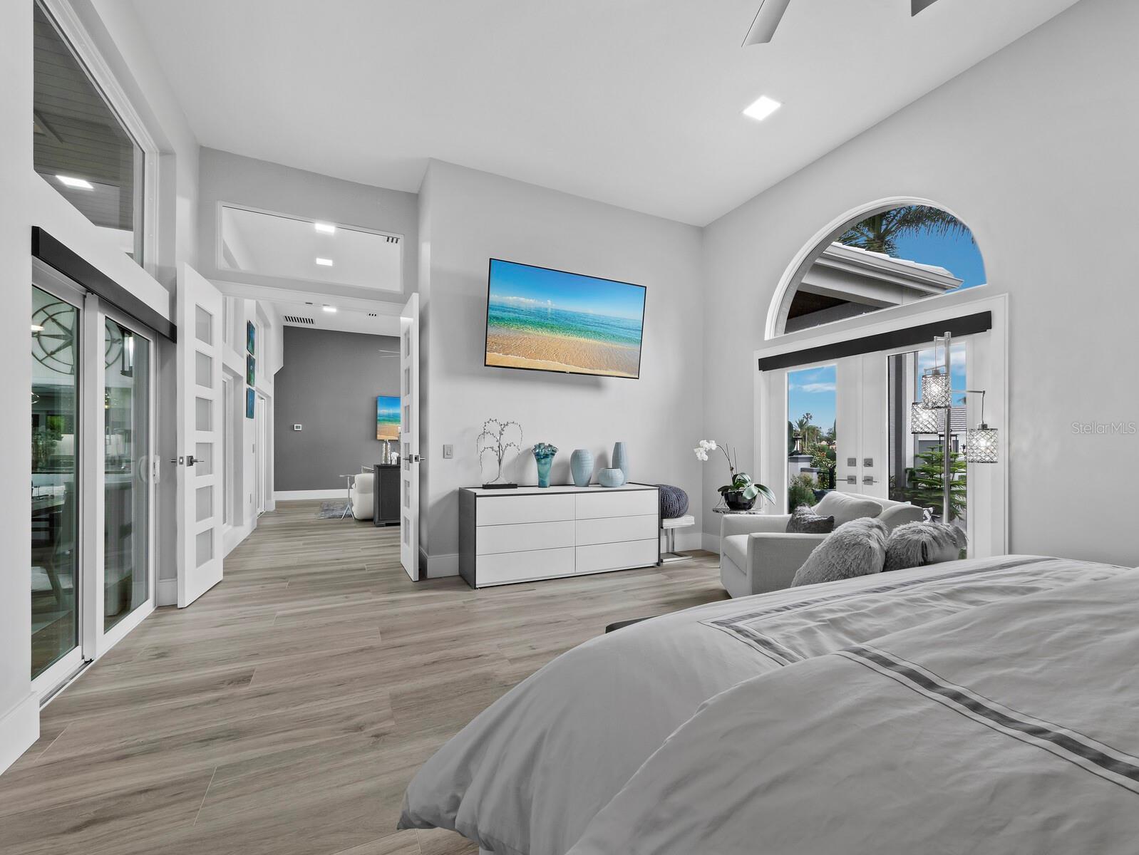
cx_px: 570
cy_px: 428
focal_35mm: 14
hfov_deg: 102.0
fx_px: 461
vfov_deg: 85.7
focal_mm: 7
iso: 400
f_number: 11
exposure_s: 1/4
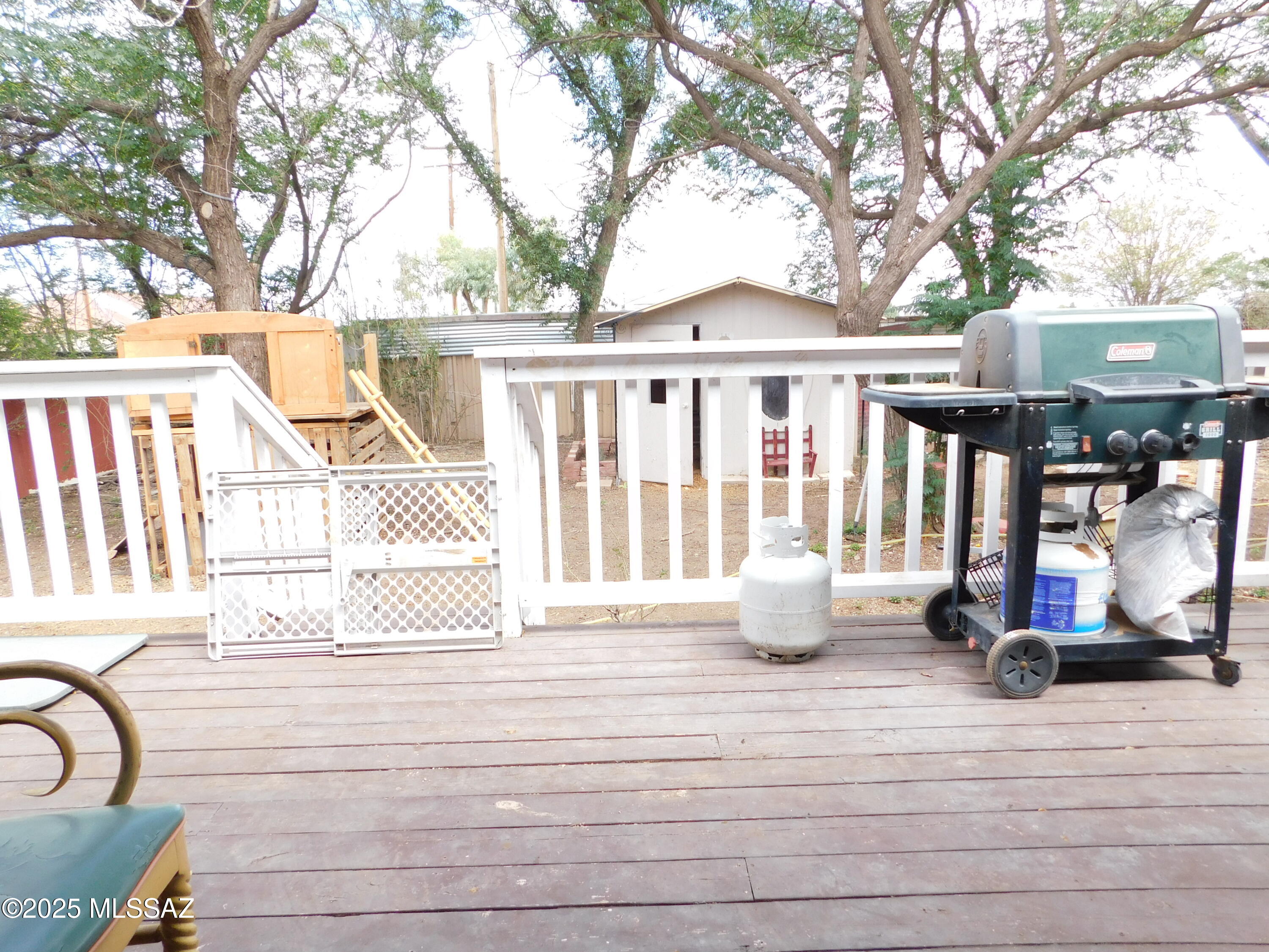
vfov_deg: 58.9
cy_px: 476
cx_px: 634
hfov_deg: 73.9
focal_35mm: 23
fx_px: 843
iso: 140
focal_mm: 4
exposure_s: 1/250
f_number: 3
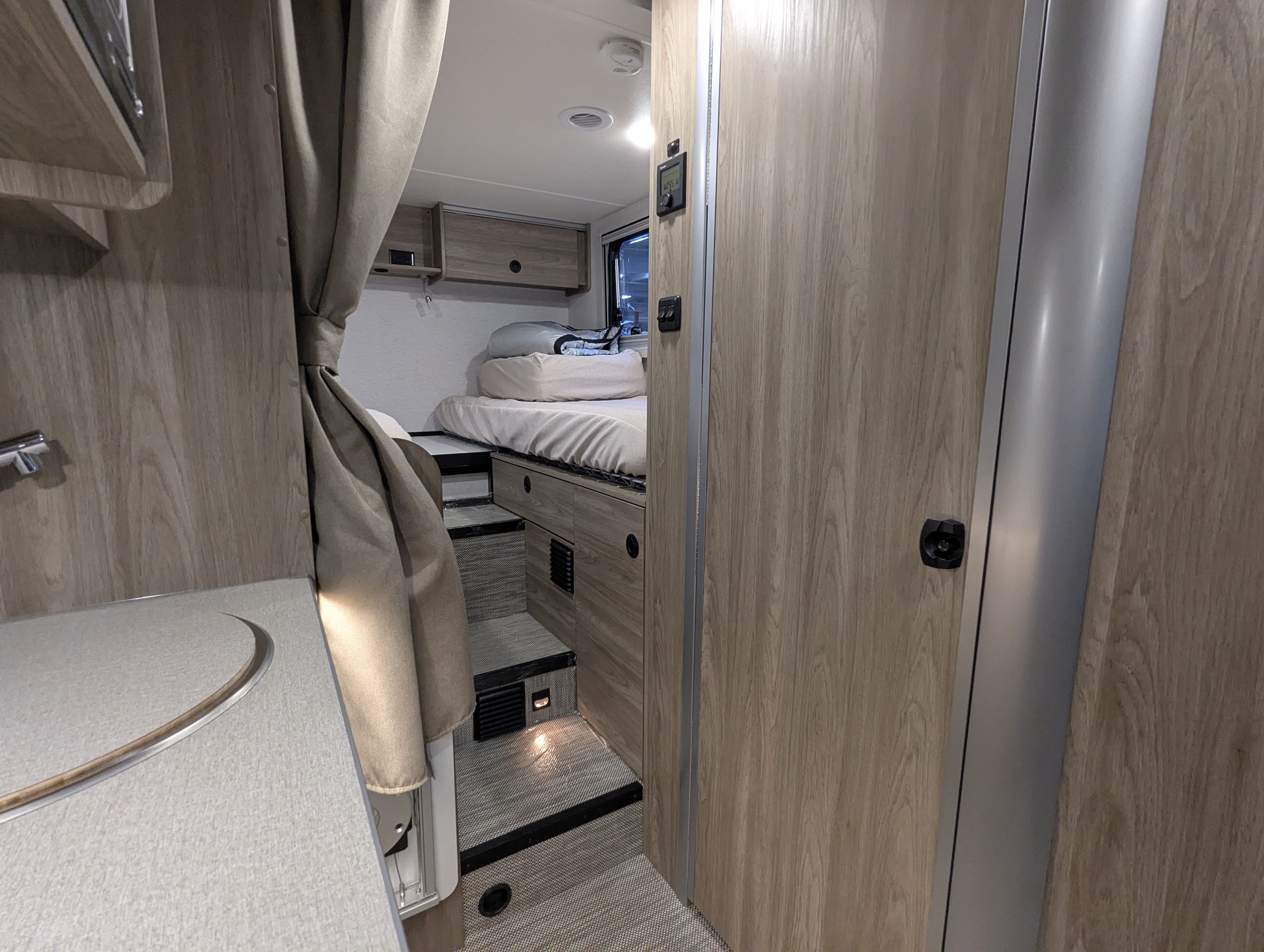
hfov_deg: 94.4
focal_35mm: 16
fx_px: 585
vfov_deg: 78.2
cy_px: 476
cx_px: 632
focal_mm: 2.35
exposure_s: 1/65.9
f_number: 2.2
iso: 324
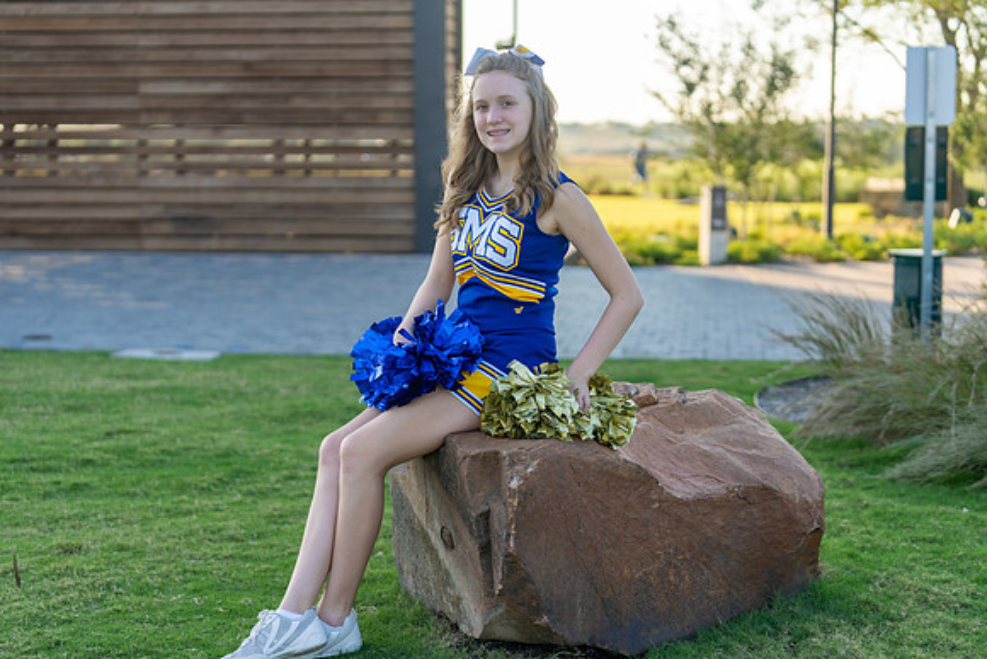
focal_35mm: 70
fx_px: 1920
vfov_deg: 19.5
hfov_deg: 28.8
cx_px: 494
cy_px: 330
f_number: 2.8
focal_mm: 70
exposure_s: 1/400
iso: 100
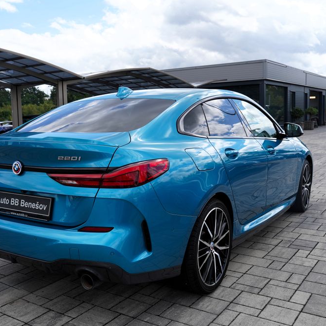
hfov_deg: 43.6
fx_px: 405
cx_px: 131
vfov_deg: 43.9
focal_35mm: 38
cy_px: 166
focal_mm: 29
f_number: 8
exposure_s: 1/200
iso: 100
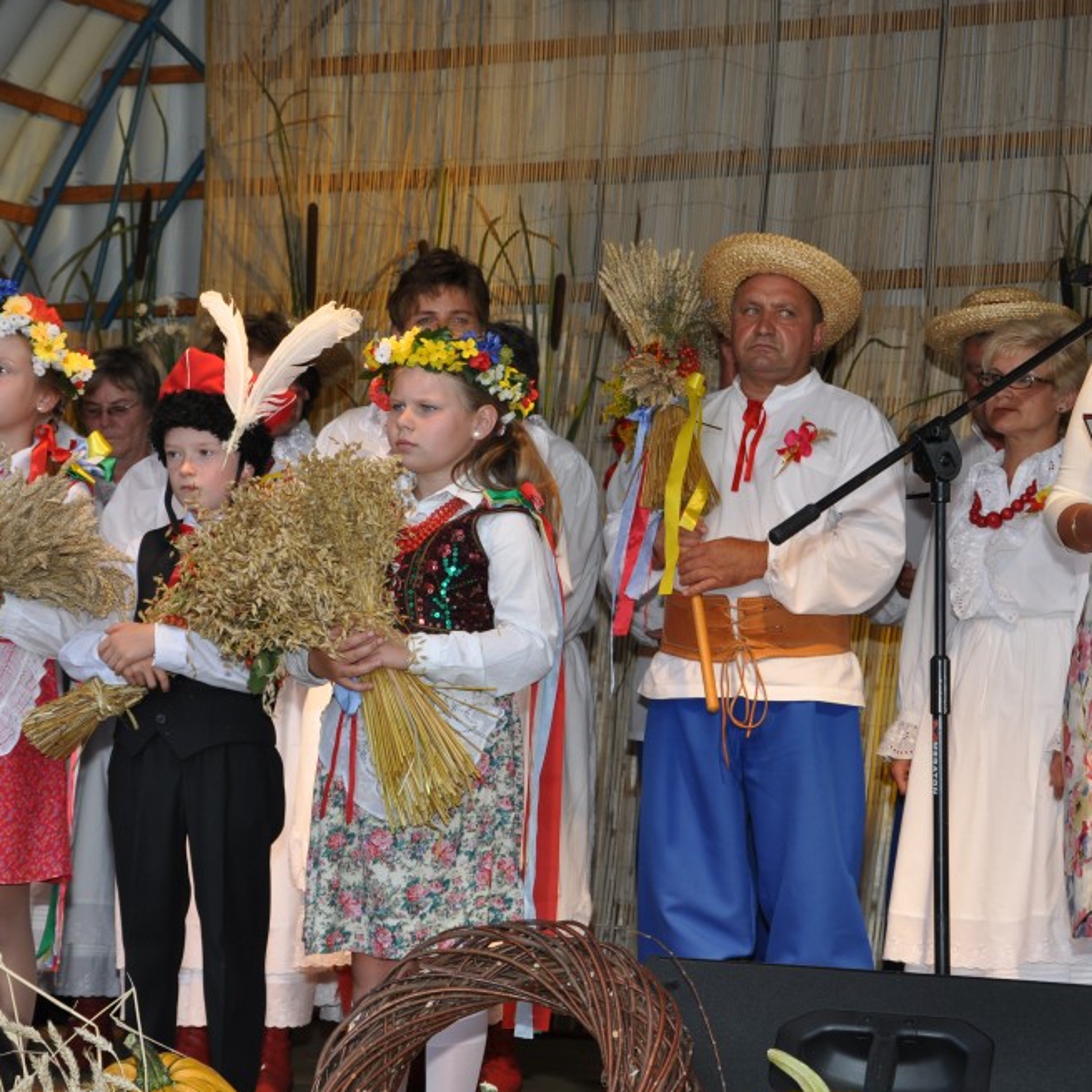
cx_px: 583
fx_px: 3605
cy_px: 551
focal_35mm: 101
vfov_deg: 17.2
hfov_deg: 17.2
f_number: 7.1
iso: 200
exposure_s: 1/200
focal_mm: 52
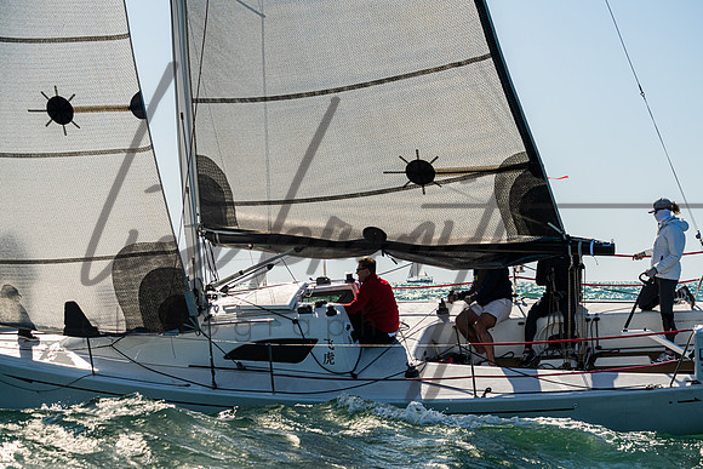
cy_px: 234
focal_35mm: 120
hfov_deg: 17.1
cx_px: 352
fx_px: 2344
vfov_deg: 11.4
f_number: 8
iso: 400
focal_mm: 120
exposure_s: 1/2500
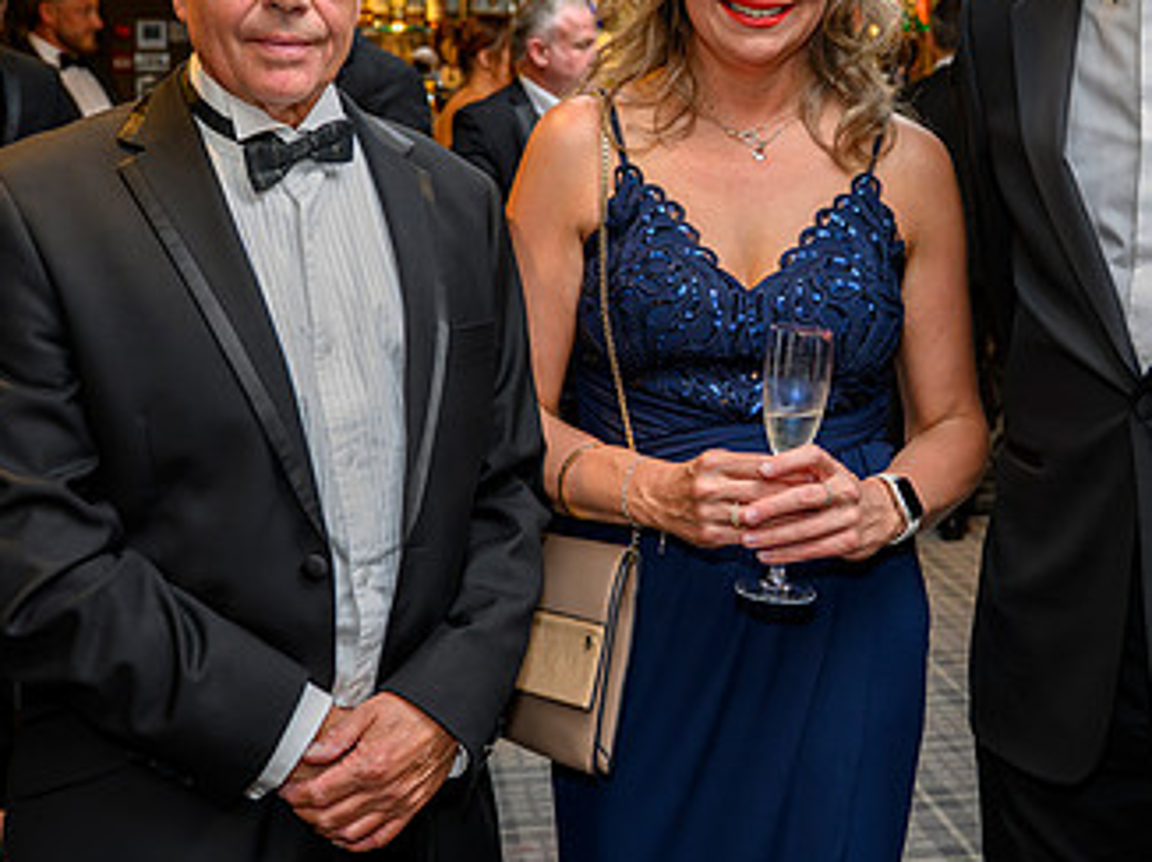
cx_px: 728
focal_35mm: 56
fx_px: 1862
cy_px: 202
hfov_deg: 34.2
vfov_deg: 25.7
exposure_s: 1/125
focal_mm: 29.5
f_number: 4
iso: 2000
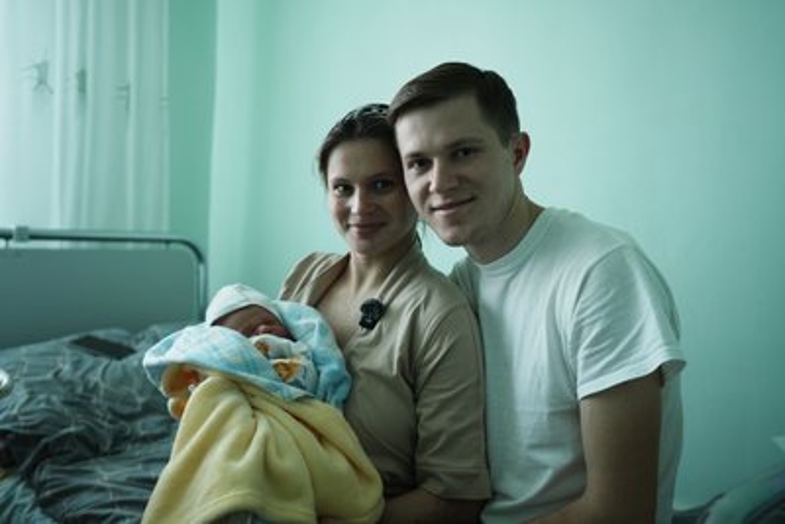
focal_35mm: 35
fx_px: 763
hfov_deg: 54.4
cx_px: 392
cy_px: 262
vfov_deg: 37.9
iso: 1250
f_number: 2.8
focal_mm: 35
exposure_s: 1/100
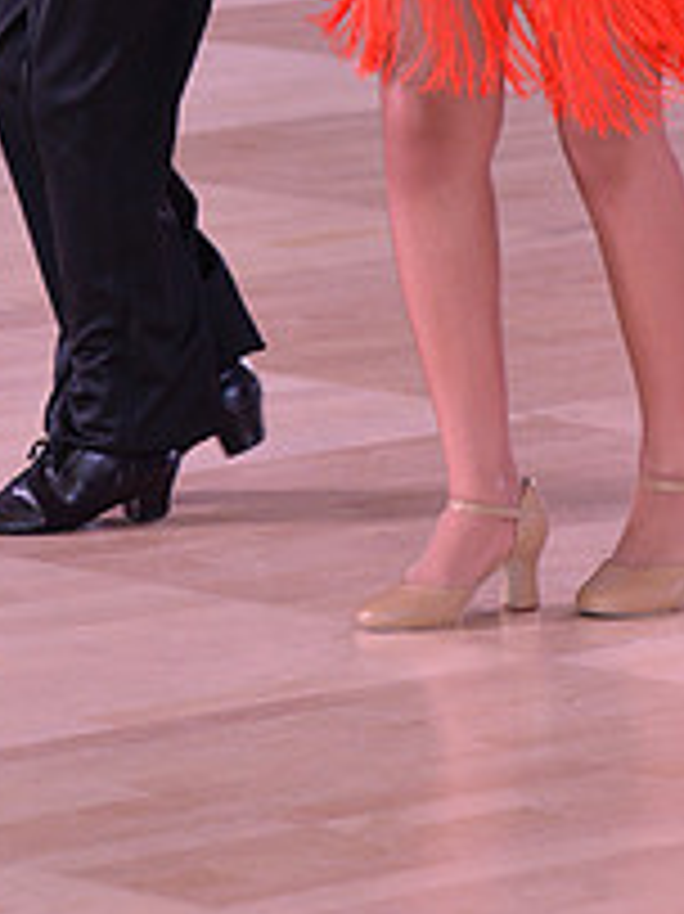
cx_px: 295
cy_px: -284
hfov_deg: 3.6
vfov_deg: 4.8
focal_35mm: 411
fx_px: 10840
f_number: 5.6
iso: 1250
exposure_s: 1/250
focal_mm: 150
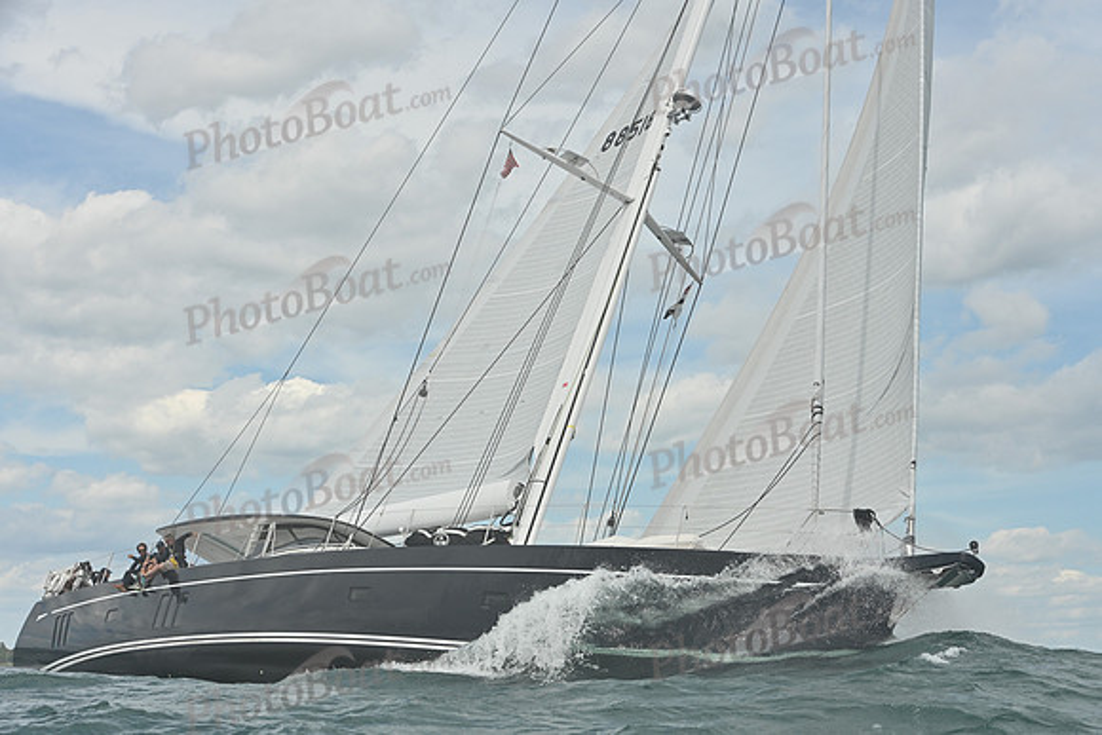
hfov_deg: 28.8
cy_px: 368
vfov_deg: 19.5
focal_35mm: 70
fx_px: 2143
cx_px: 551
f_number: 8
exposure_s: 1/1250
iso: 320
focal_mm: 70
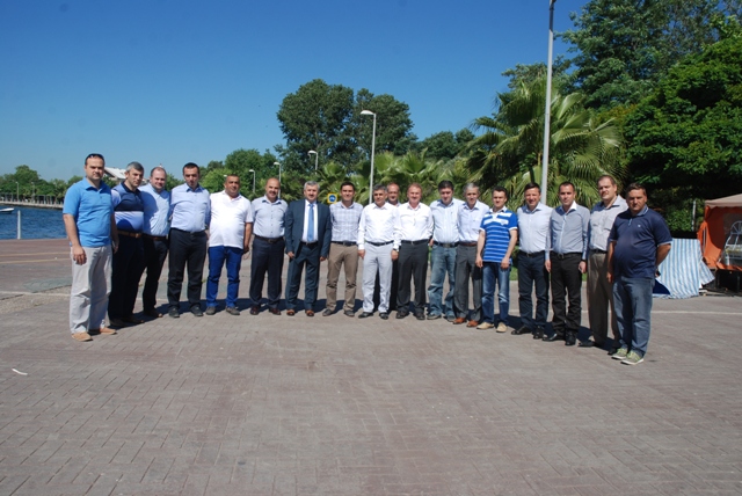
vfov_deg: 48.0
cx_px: 371
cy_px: 248
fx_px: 557
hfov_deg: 67.3
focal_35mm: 27
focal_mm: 18
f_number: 11
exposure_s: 1/200
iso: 100
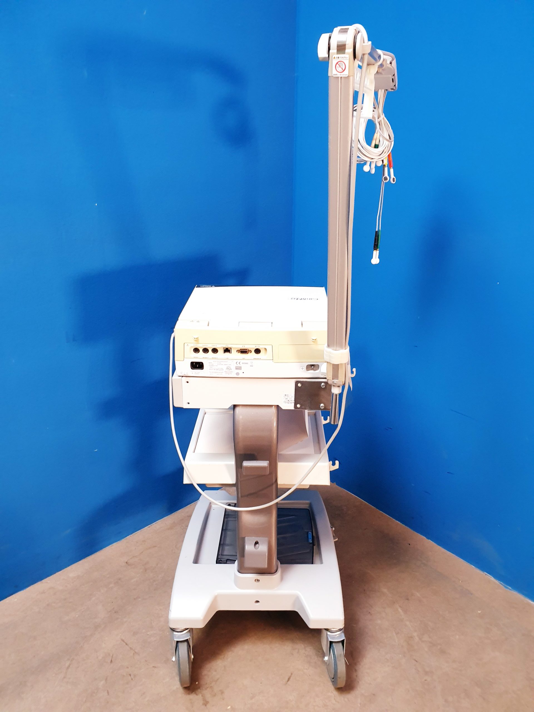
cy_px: 356
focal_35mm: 26
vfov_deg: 67.3
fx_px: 535
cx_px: 267
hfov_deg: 53.1
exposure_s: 1/50
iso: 250
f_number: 2.4
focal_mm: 4.3
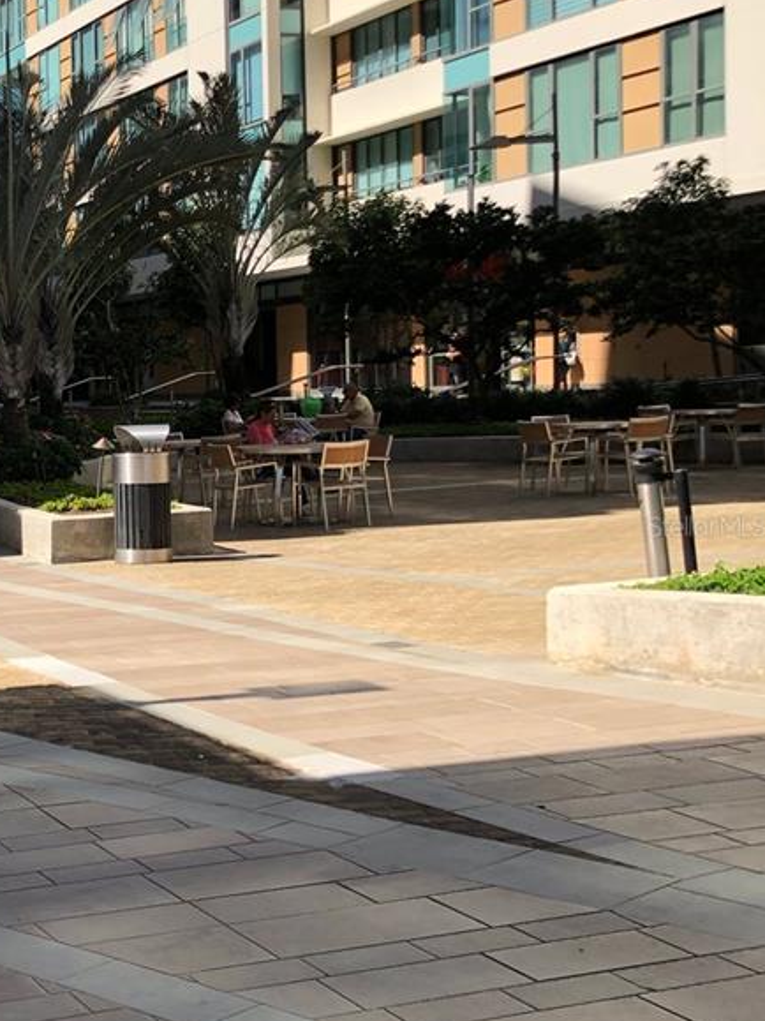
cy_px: 525
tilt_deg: -3.9
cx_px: -21
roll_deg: +2.0
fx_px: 1710
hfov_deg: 24.0
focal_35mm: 58
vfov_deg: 33.2
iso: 20
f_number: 1.8
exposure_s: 1/1779
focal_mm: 4
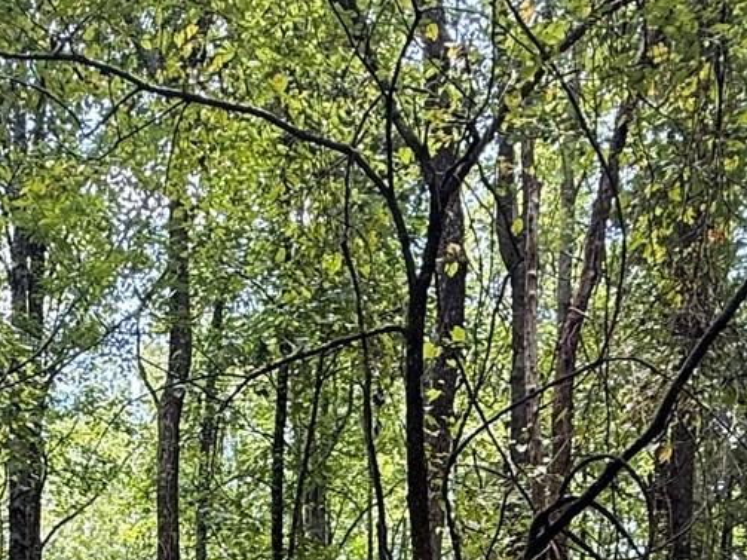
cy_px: 927
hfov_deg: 32.9
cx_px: 156
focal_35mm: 57
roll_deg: +0.0
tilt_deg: +1.9
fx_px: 1230
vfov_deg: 20.4
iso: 100
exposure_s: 1/99
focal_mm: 2.22
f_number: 2.2
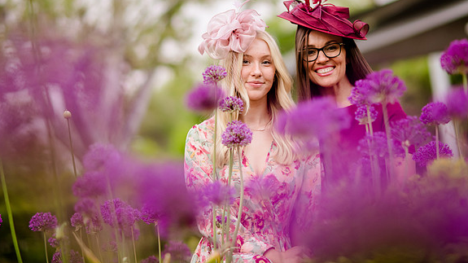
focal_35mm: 135
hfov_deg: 15.9
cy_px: 83
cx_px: 236
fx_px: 1675
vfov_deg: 9.0
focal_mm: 105
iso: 800
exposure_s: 1/200
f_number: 2
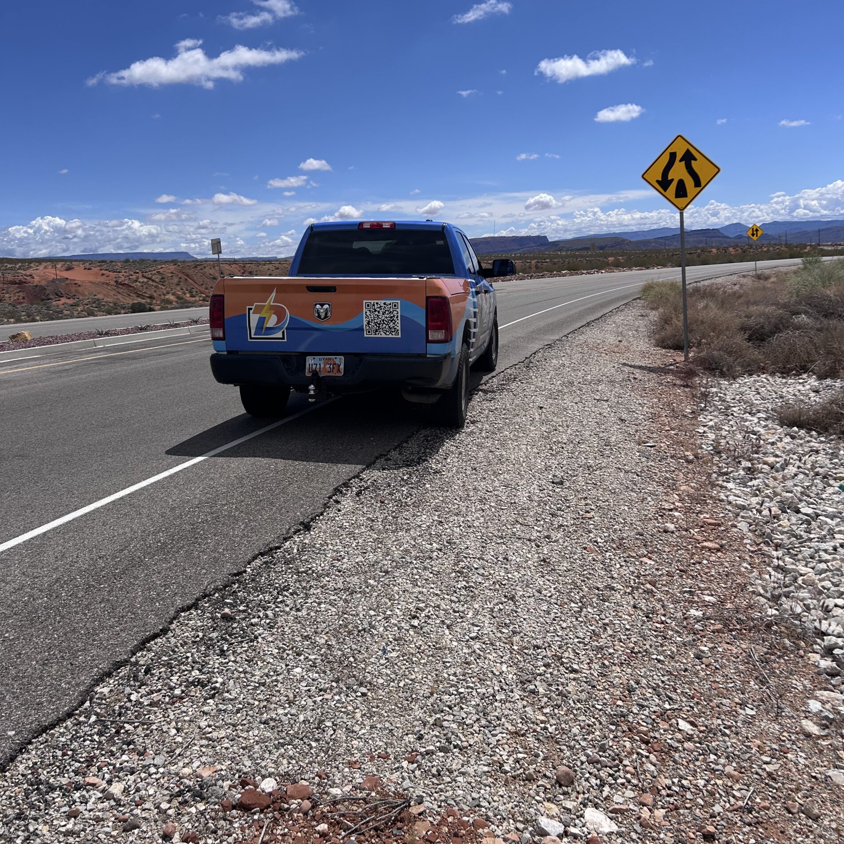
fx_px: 855
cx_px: 426
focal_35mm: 31
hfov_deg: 52.5
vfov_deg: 52.2
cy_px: 344
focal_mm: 5.7
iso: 50
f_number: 1.5
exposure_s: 1/8696
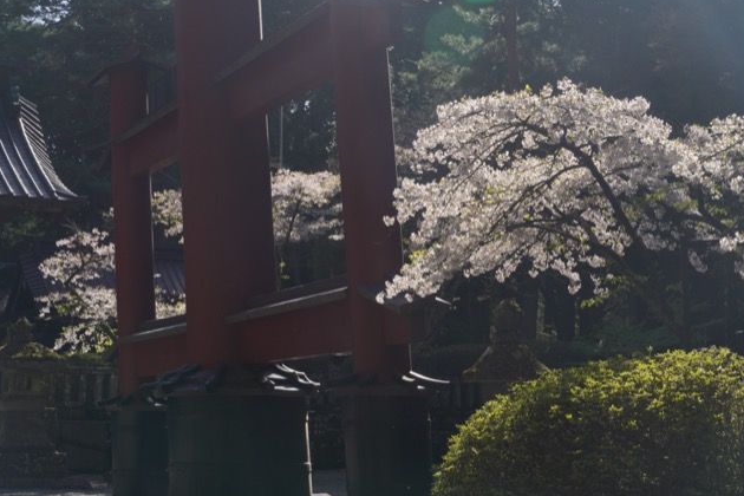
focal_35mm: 68
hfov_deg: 29.7
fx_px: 1405
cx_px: 376
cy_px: 247
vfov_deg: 20.0
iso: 100
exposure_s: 1/125
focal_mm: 67
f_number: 13
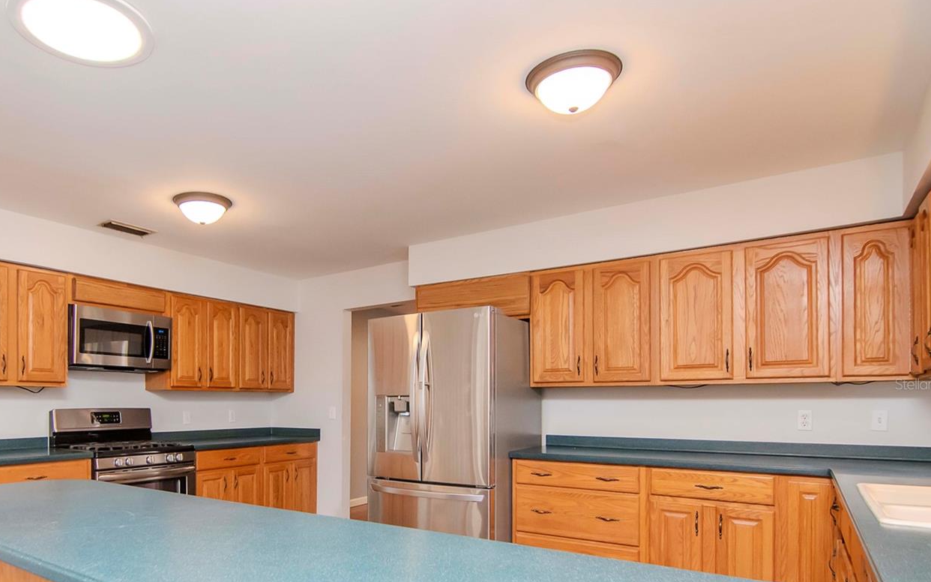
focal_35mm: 22
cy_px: 384
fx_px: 549
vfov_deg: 54.7
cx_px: 362
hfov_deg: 79.4
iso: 1250
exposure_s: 1/100
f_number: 4
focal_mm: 11
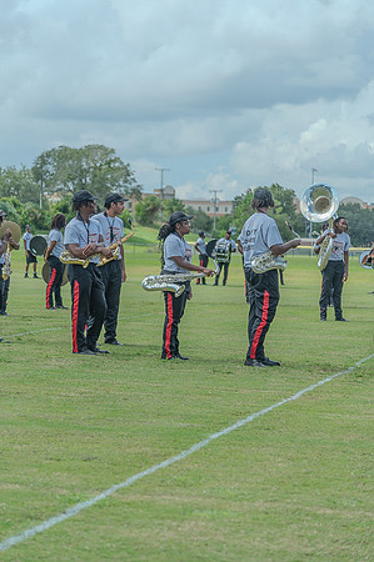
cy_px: 281
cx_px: 187
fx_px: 1531
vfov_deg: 20.8
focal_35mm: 98
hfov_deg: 13.9
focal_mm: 98
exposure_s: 1/320
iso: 100
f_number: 4
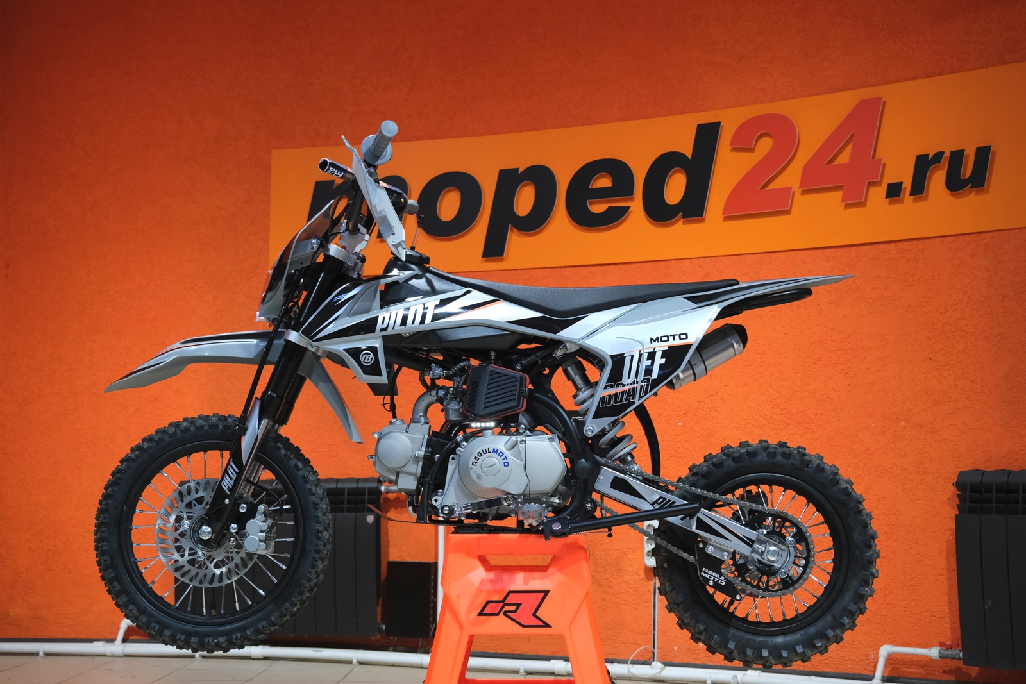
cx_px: 513
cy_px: 342
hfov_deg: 38.9
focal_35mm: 51
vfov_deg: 26.5
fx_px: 1454
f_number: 4
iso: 1600
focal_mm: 34.2
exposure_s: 1/100
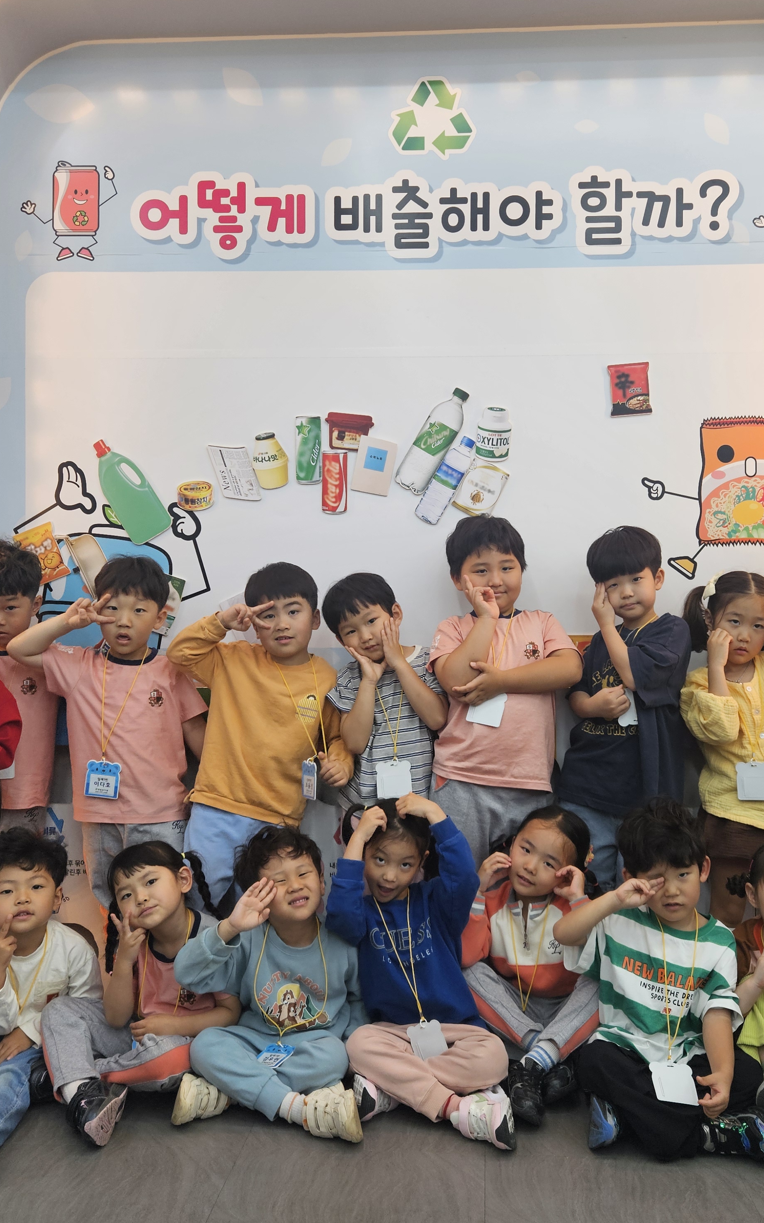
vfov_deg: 58.1
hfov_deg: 38.2
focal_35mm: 33
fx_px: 1099
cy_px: 609
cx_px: 451
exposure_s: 1/120
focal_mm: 5.4
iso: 100
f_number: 1.8
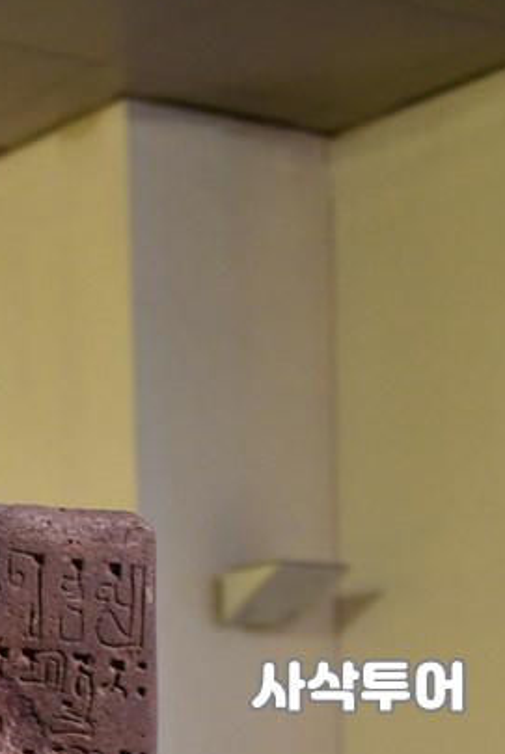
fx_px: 2476
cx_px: -104
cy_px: 1120
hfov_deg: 11.4
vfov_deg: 15.9
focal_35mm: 118
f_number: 2.8
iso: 1000
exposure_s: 1/15
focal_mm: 38
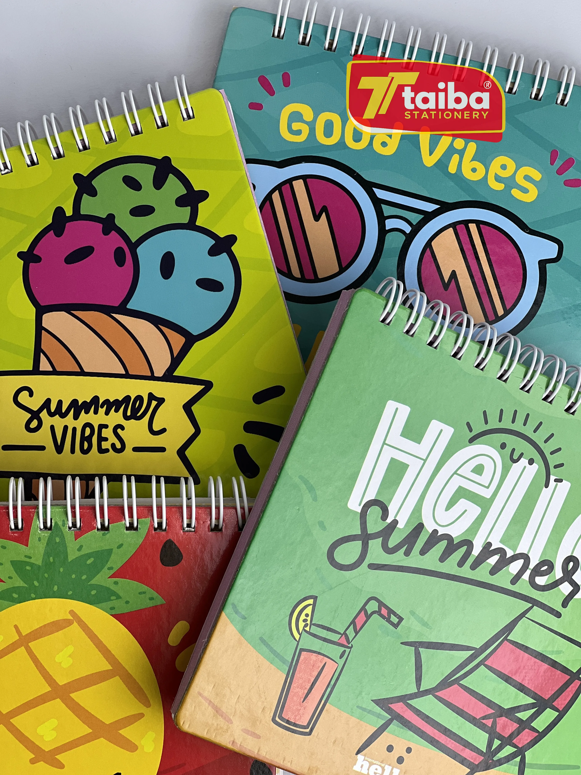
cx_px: 290
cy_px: 388
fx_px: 1723
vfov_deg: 25.3
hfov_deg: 19.1
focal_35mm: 77
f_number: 2.8
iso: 25
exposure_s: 1/100
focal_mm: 9
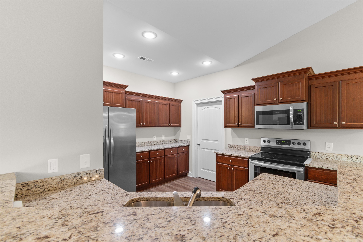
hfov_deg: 100.4
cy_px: 121
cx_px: 182
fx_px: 151
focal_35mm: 15
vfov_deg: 77.3
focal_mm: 10
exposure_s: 1/3
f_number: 4.5
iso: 100
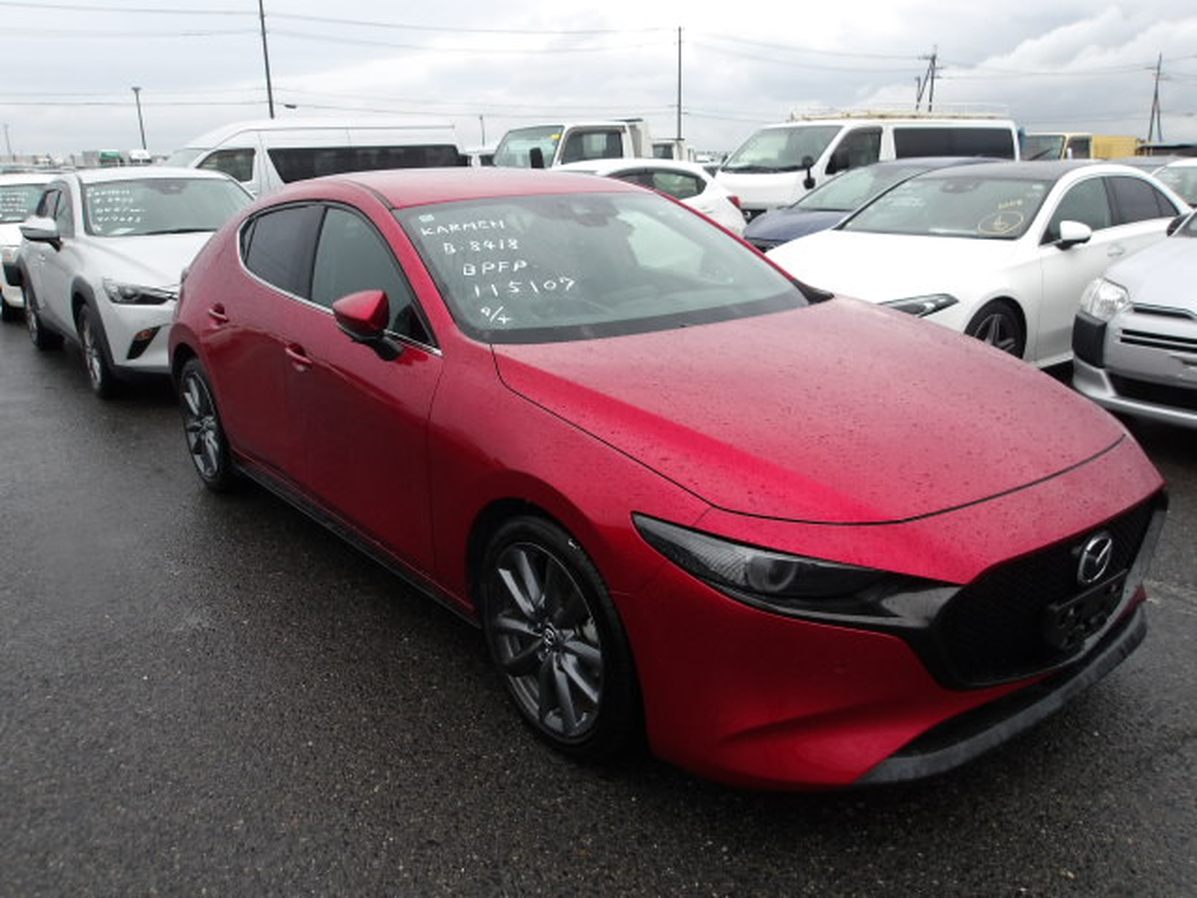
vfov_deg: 51.4
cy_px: 449
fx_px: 934
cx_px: 598
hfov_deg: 65.3
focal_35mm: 27
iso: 179
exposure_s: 1/60
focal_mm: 4.9
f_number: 10.4
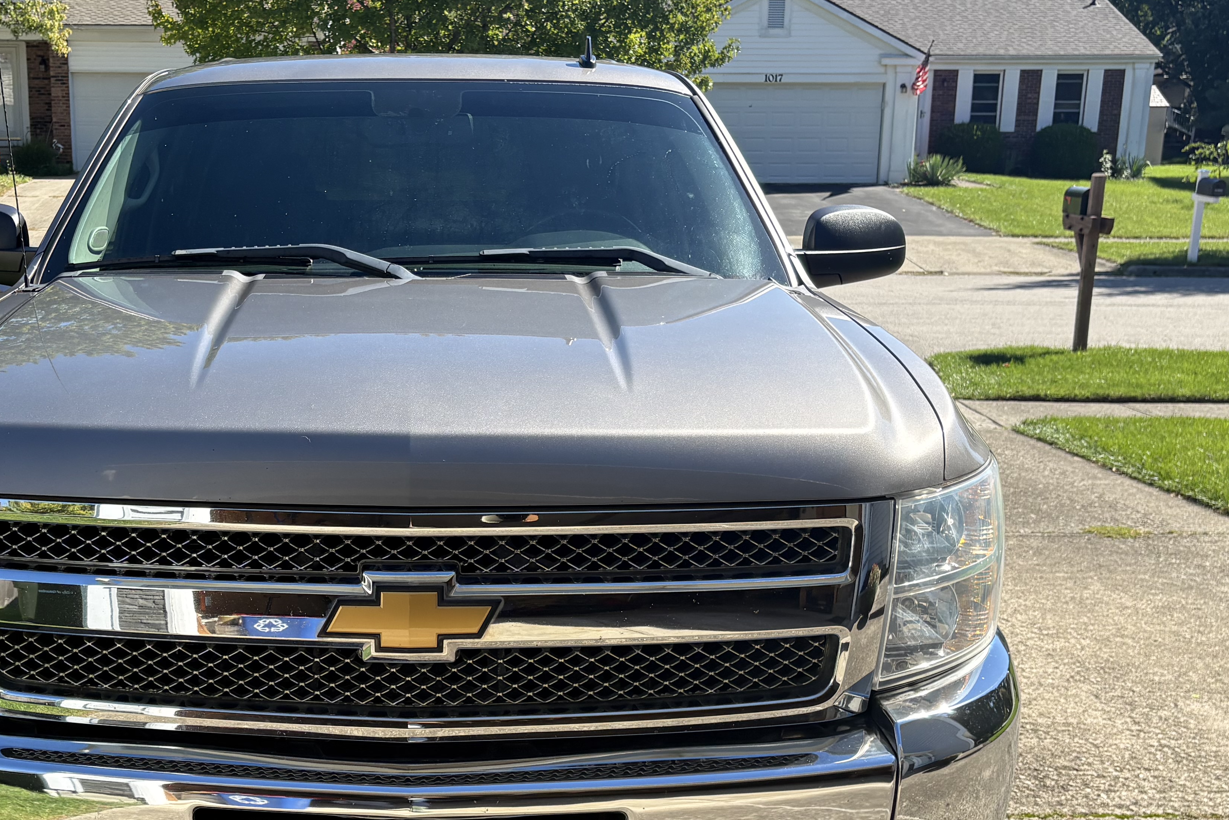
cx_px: 408
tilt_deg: -15.3
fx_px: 1604
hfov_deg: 41.4
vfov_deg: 28.5
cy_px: 513
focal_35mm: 47
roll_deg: -0.4
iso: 50
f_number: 1.6
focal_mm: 5.96
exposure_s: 1/1484
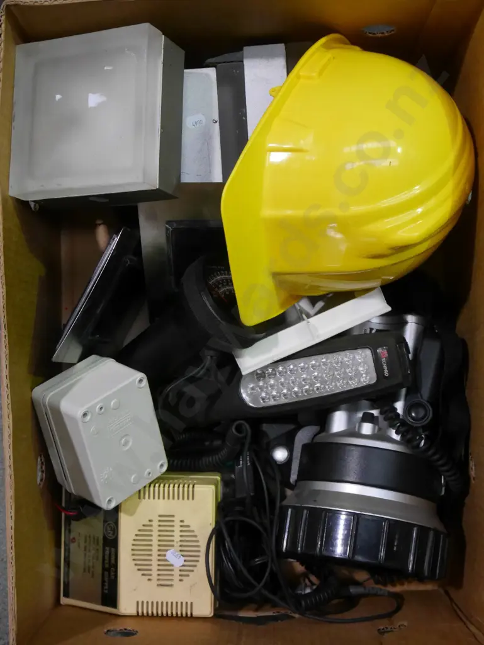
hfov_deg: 27.1
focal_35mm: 54
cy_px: 322
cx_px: 242
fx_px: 1006
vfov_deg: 35.5
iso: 3200
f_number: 5.3
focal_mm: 27
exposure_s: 1/100
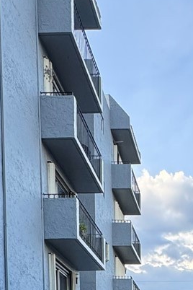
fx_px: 466
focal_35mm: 58
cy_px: 430
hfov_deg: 22.4
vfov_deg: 25.9
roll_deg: +0.1
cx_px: 197
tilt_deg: -6.9
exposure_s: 1/130
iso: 40
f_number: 2.2
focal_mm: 2.22
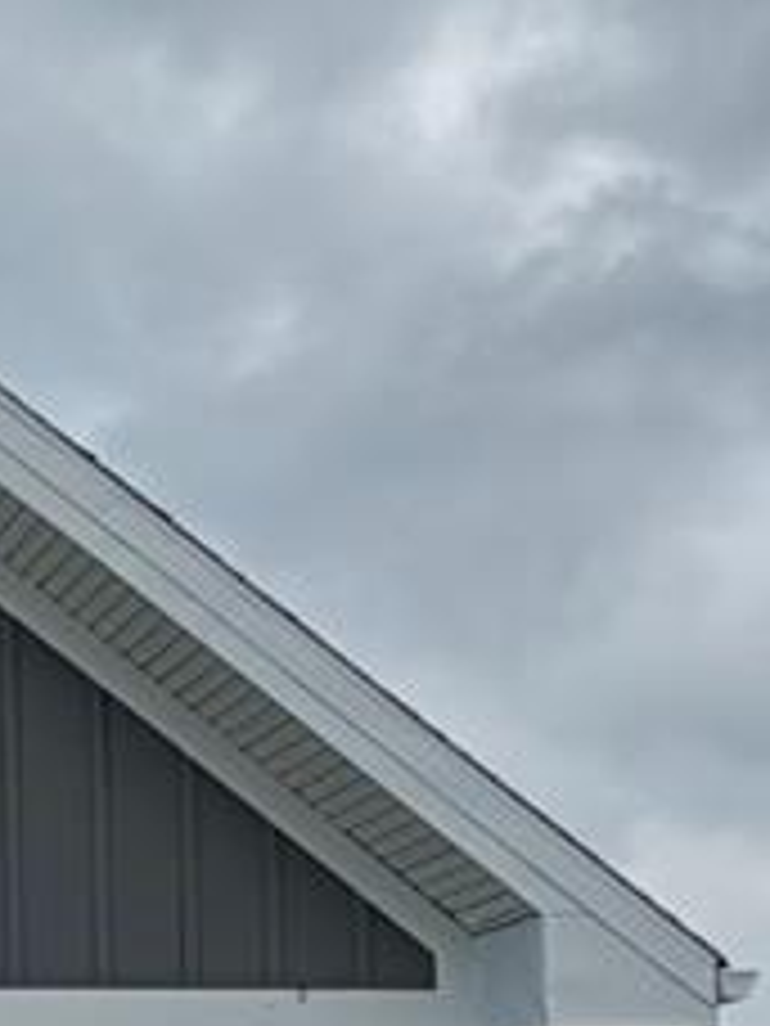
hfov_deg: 13.6
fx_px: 2729
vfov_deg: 20.1
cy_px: 1208
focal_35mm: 92
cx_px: -795
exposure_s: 1/1613
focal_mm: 2.22
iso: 20
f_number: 2.2
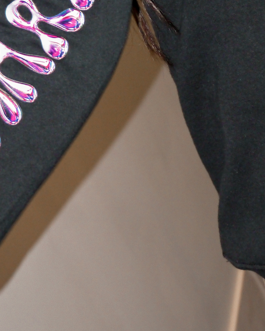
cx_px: 128
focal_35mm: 145
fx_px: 1421
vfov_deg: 13.2
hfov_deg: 10.7
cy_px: 45
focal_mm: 31
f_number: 5.5
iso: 800
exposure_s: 1/60
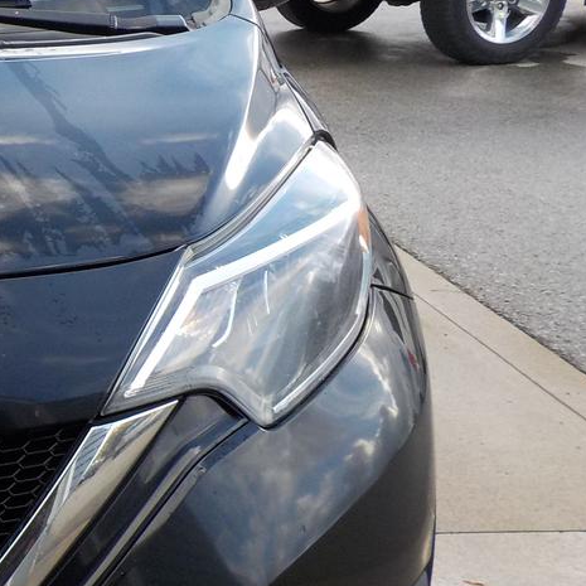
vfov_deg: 23.7
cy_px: 294
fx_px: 1398
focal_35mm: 73
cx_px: -166
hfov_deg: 21.5
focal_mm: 4.1
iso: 125
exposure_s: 1/250
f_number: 3.3
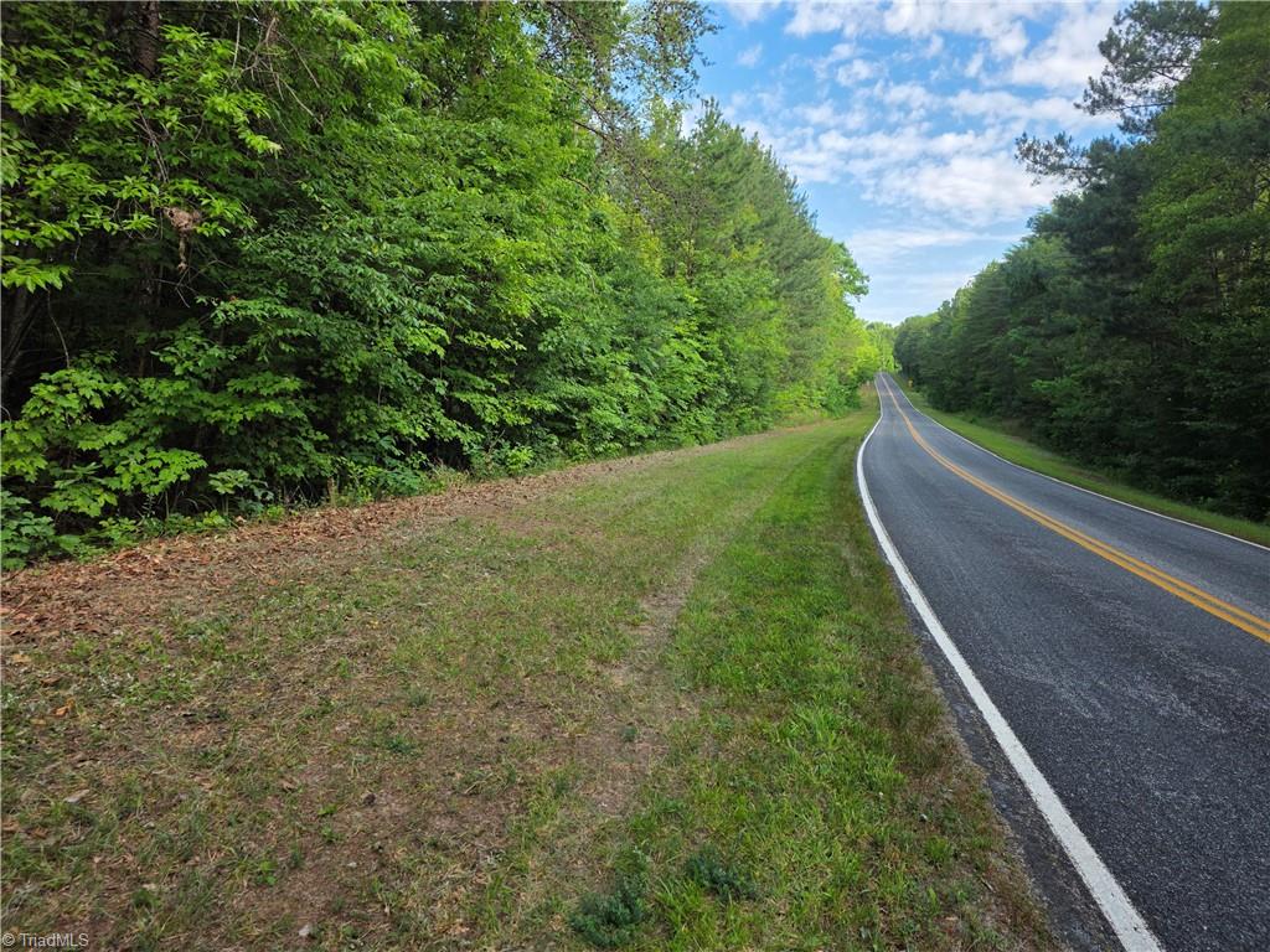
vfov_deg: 58.9
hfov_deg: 73.9
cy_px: 476
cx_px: 635
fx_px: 844
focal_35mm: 23
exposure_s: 1/2038
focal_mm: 6.3
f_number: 1.7
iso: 80
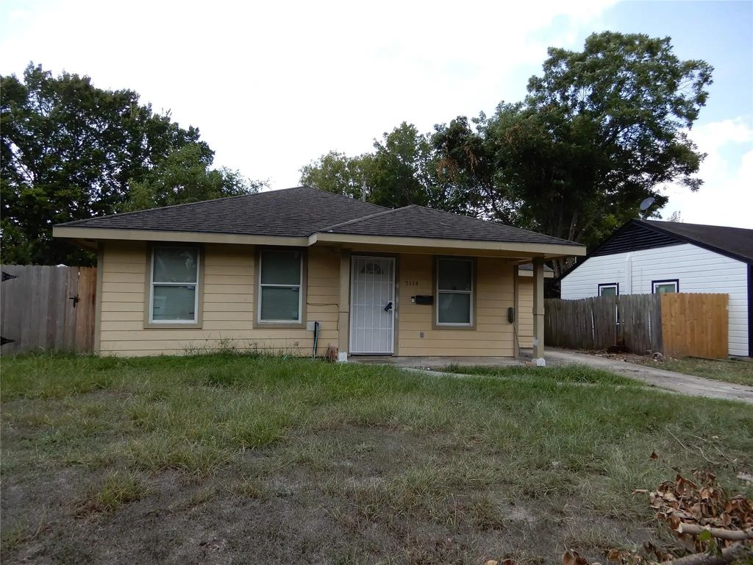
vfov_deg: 56.8
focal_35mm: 24
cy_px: 282
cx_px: 376
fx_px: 522
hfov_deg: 71.6
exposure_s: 1/500
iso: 80
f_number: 3.4
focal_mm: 4.3
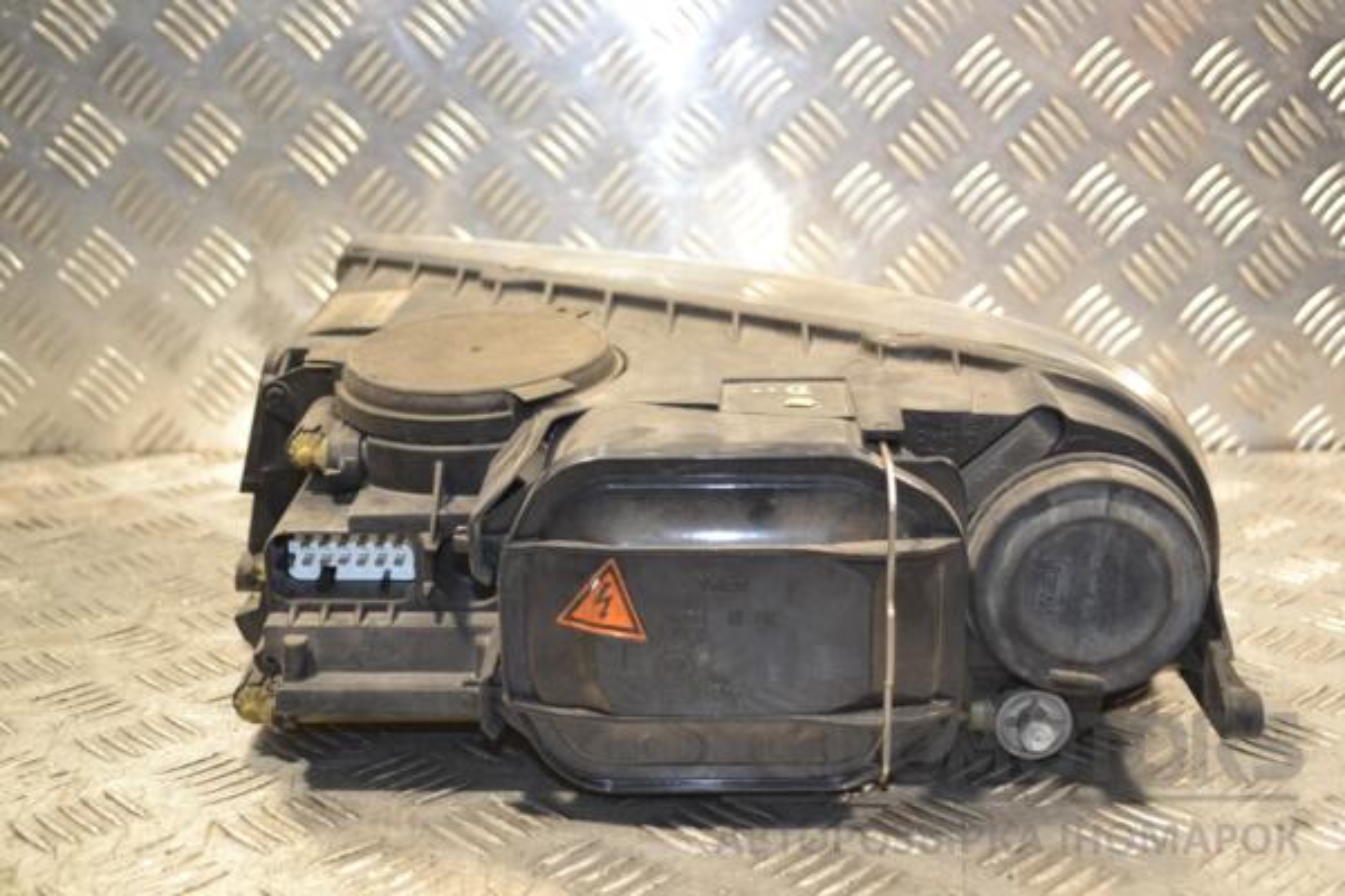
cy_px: 448
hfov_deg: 41.1
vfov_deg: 28.1
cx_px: 672
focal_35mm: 48
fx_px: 1793
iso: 560
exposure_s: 1/60
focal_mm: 32
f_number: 4.8
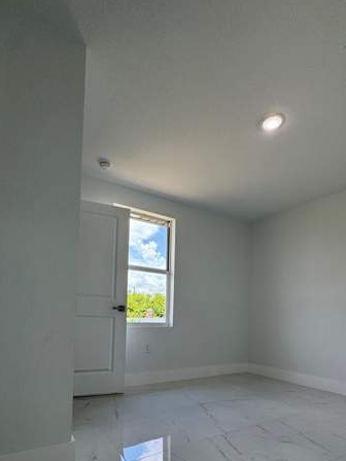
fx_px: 267
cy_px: 310
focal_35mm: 20
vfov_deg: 78.9
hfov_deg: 65.9
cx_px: 166
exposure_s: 1/248
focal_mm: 2.22
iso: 40
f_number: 2.2
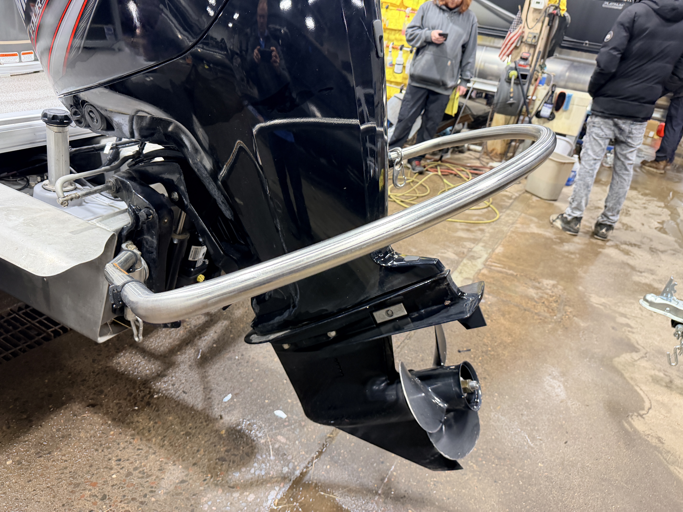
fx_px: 474
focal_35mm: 24
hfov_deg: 71.6
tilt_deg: -25.9
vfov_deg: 56.8
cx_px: 342
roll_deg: -7.3
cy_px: 256
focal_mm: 6.76
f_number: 1.78
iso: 250
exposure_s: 1/60
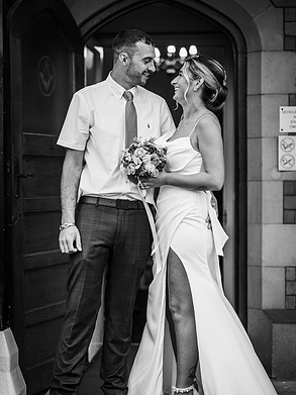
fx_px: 1072
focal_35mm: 94
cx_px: 146
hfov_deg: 15.7
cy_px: 215
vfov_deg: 20.9
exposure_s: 1/200
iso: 110
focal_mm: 85
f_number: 2
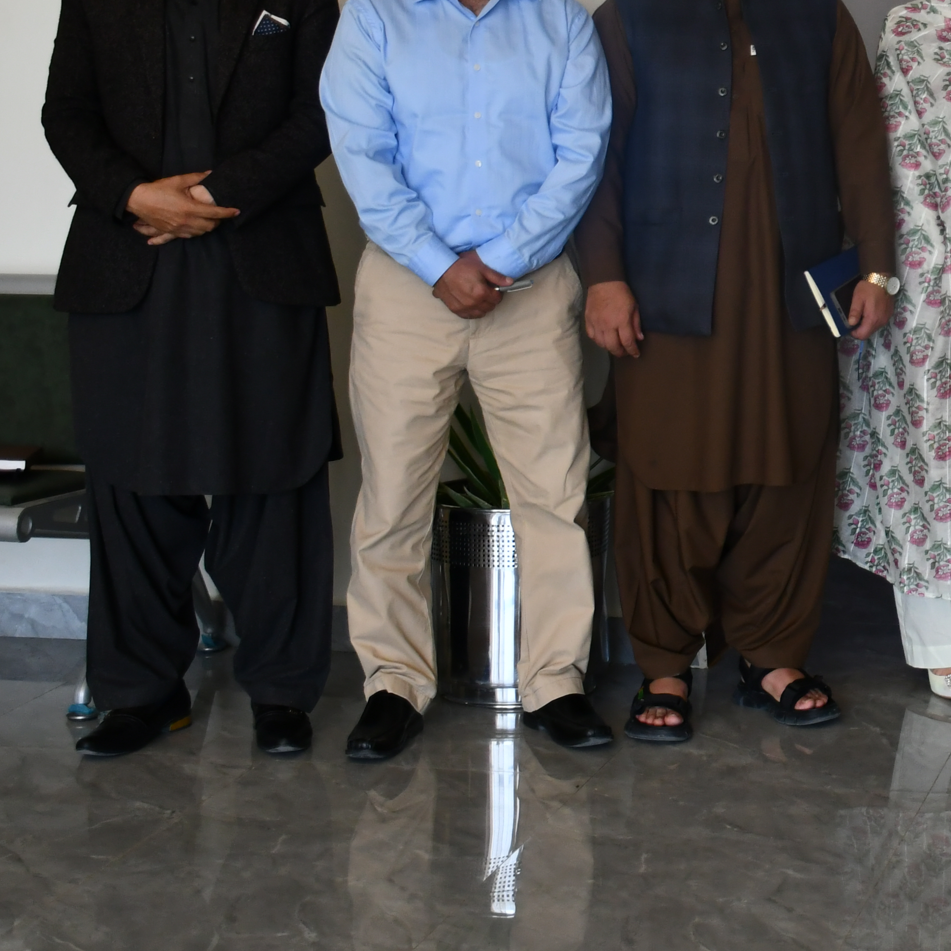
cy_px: 214
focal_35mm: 76
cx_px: 1139
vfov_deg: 22.5
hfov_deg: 21.2
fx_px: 2362
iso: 800
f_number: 3.8
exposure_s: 1/250
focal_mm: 24
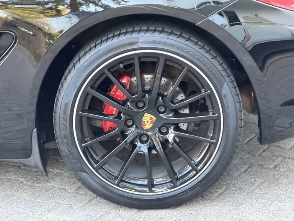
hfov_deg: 19.6
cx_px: 147
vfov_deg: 14.8
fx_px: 849
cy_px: 110
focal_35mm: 100
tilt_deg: -14.2
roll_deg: +0.4
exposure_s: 1/46
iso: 640
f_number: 2.8
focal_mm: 16.89
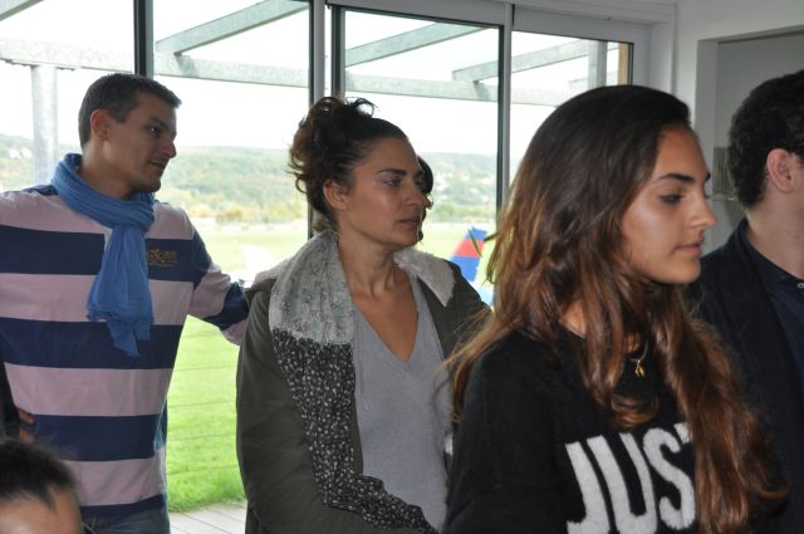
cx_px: 402
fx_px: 1338
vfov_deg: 22.6
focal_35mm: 60
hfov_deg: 33.4
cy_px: 267
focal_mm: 40
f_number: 4.8
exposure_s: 1/125
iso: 400
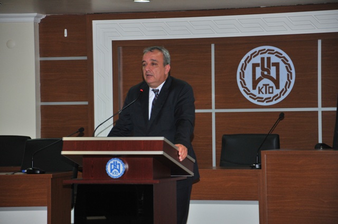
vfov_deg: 8.7
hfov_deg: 13.1
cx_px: 169
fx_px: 1477
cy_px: 112
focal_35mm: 158
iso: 500
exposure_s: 1/60
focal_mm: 105
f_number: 6.3
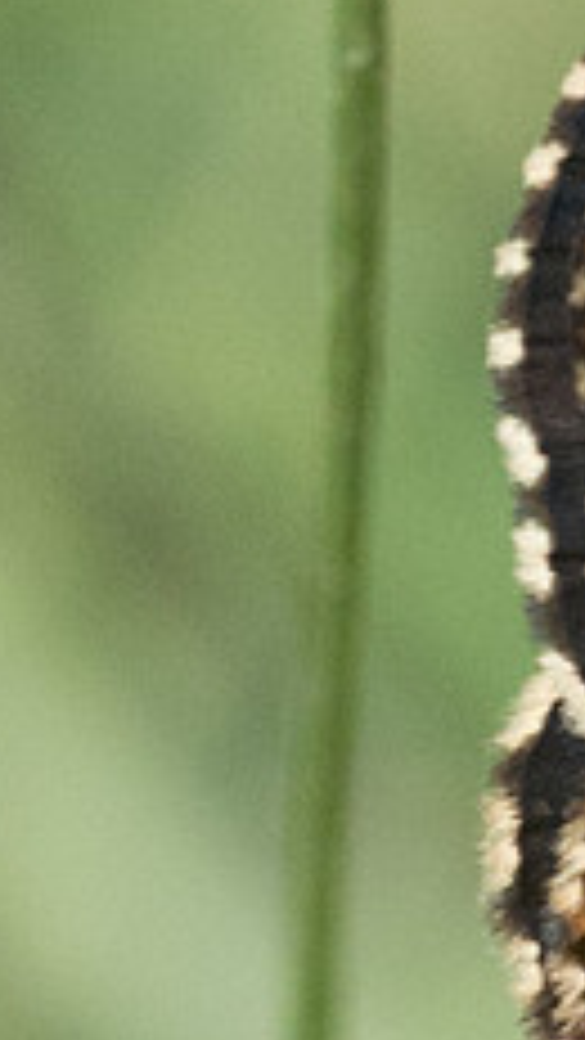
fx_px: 43280
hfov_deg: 0.8
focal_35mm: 1570
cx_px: 1069
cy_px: 804
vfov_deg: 1.4
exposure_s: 1/2000
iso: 1250
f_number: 9
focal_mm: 150
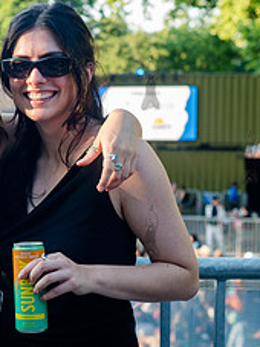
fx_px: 862
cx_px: -47
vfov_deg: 22.8
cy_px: 157
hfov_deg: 16.5
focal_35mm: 86
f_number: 3.5
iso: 320
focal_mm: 35
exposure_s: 1/250
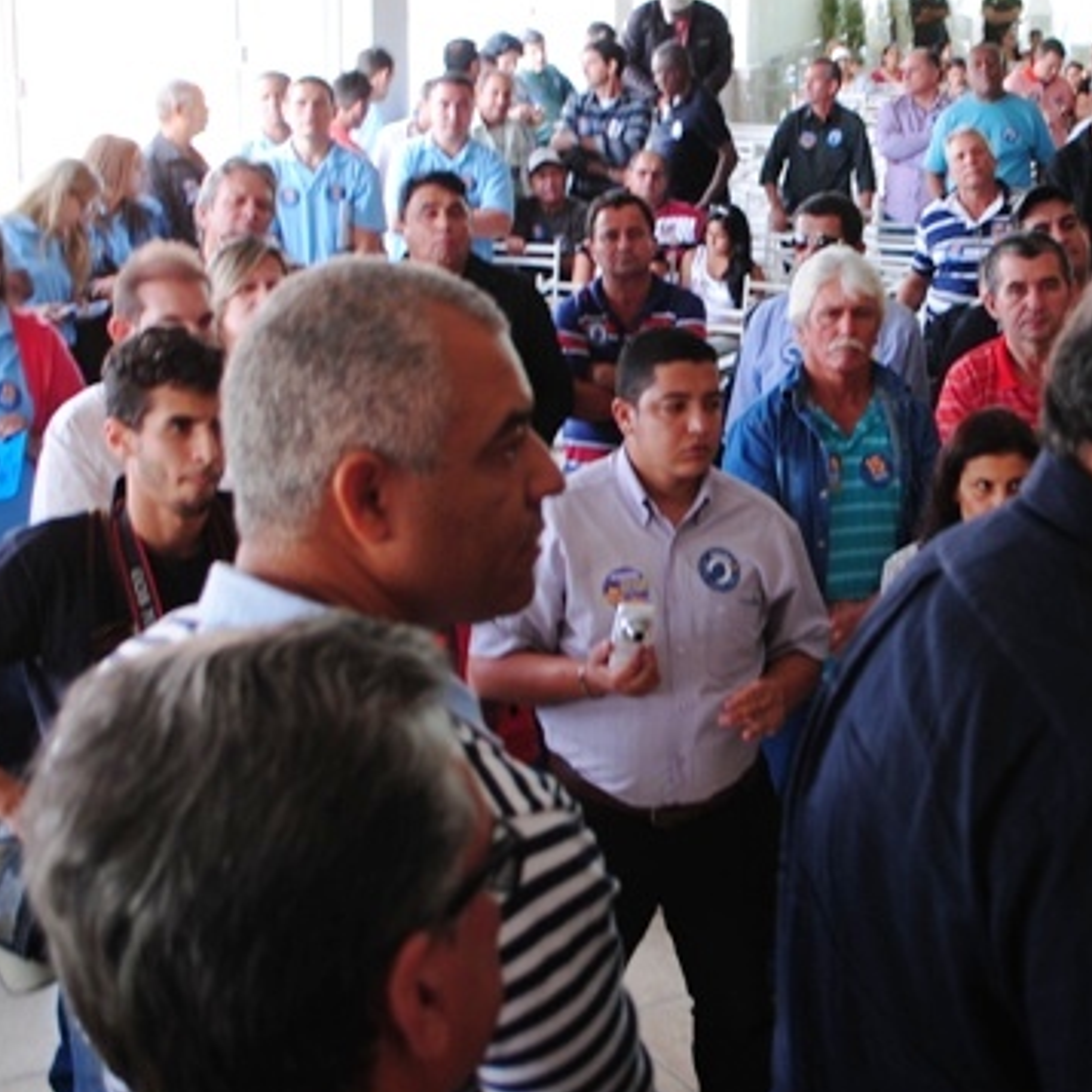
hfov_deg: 27.0
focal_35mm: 63
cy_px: 392
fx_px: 2248
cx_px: 811
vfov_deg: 27.2
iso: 100
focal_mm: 22
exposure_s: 1/20
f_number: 3.8
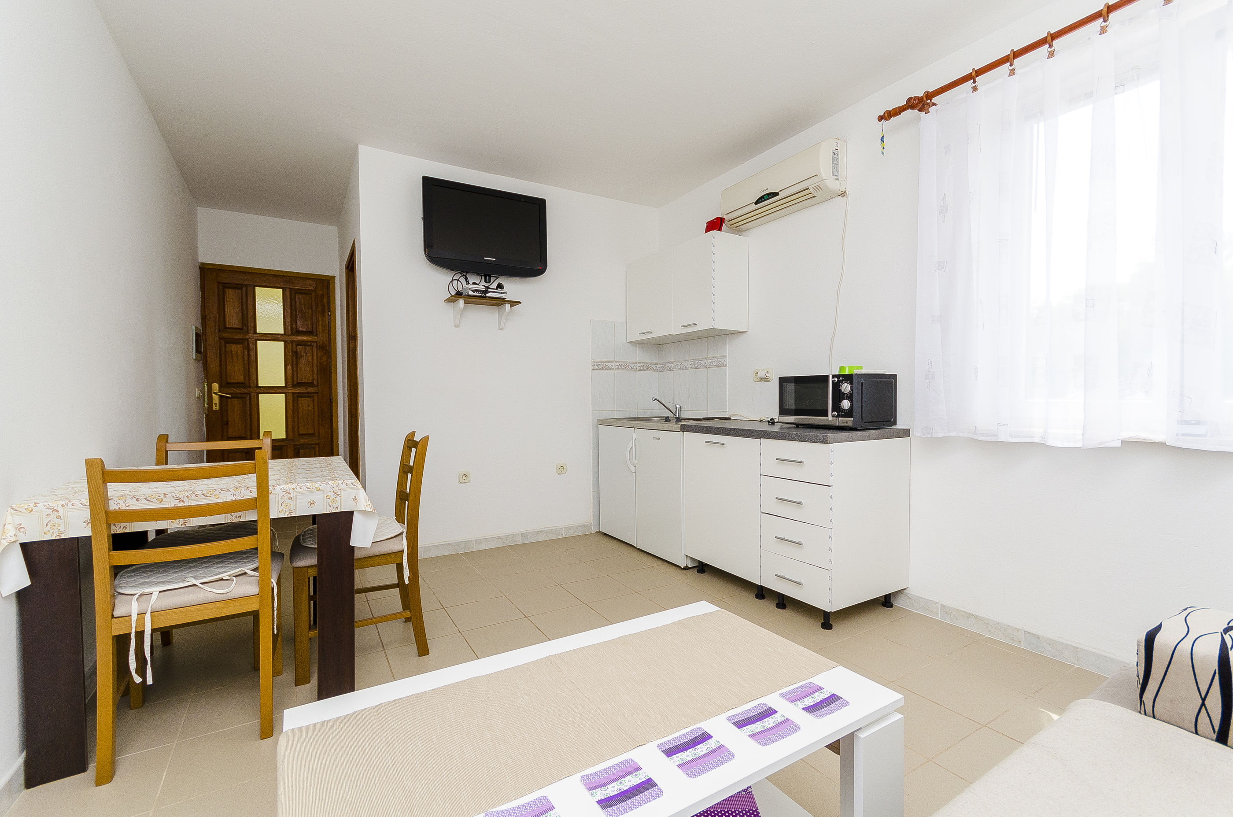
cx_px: 616
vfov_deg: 77.1
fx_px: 513
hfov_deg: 100.5
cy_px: 408
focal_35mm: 15
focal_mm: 10
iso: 250
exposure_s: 1/200
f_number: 6.3
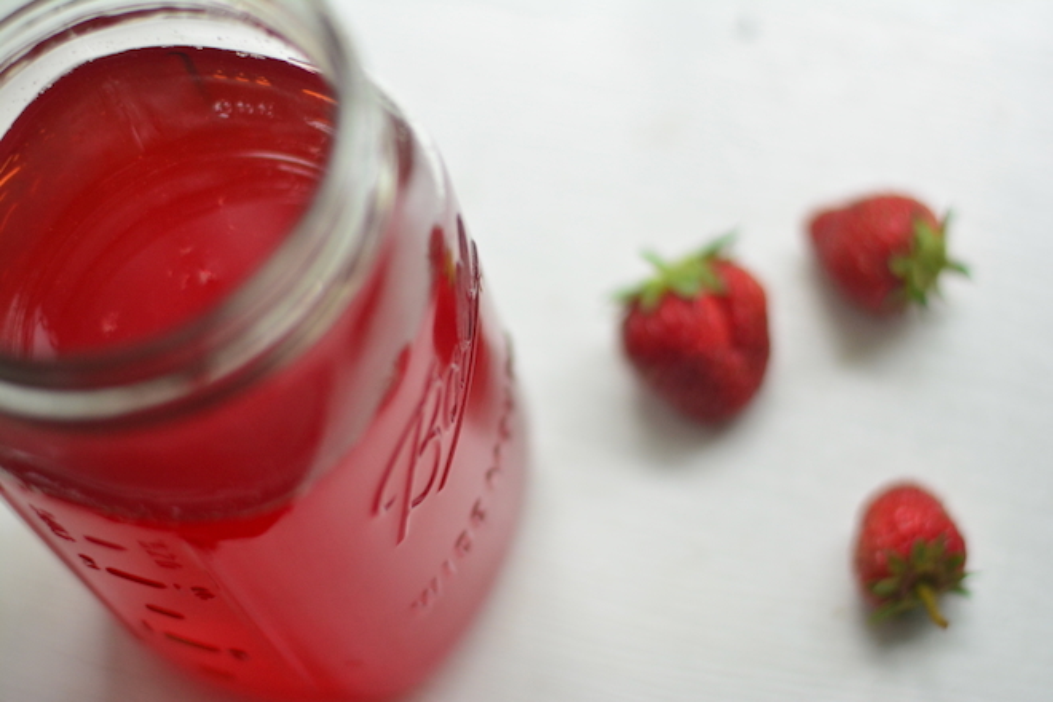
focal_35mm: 75
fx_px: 2194
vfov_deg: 18.2
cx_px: 526
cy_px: 351
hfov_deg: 27.0
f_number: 1.8
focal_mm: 50
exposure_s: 1/400
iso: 800
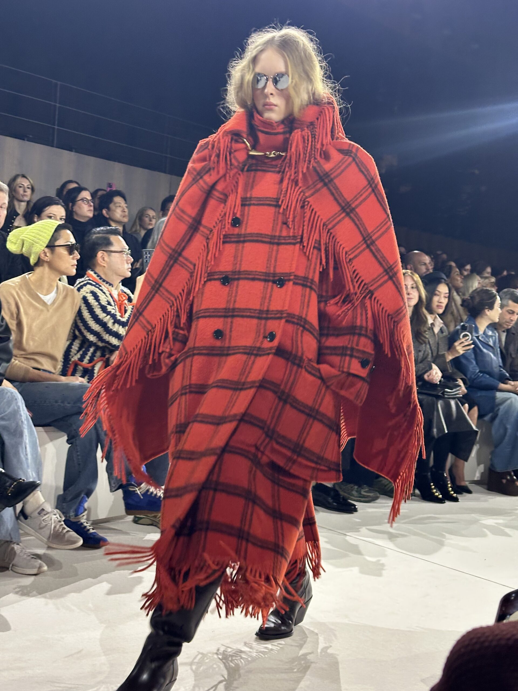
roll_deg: -5.0
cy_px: 346
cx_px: 259
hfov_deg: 30.3
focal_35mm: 48
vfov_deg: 39.7
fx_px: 958
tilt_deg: -1.7
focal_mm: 6.86
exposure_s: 1/60
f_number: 1.78
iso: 125
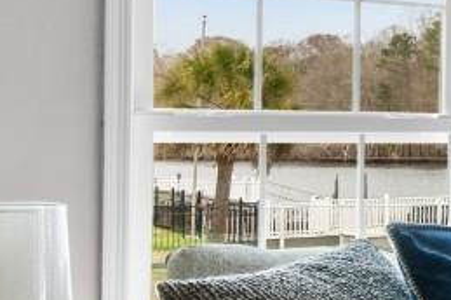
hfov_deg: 15.6
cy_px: 120
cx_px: 979
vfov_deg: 14.5
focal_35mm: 94
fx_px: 1176
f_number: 4.5
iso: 100
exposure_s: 1/20
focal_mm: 10
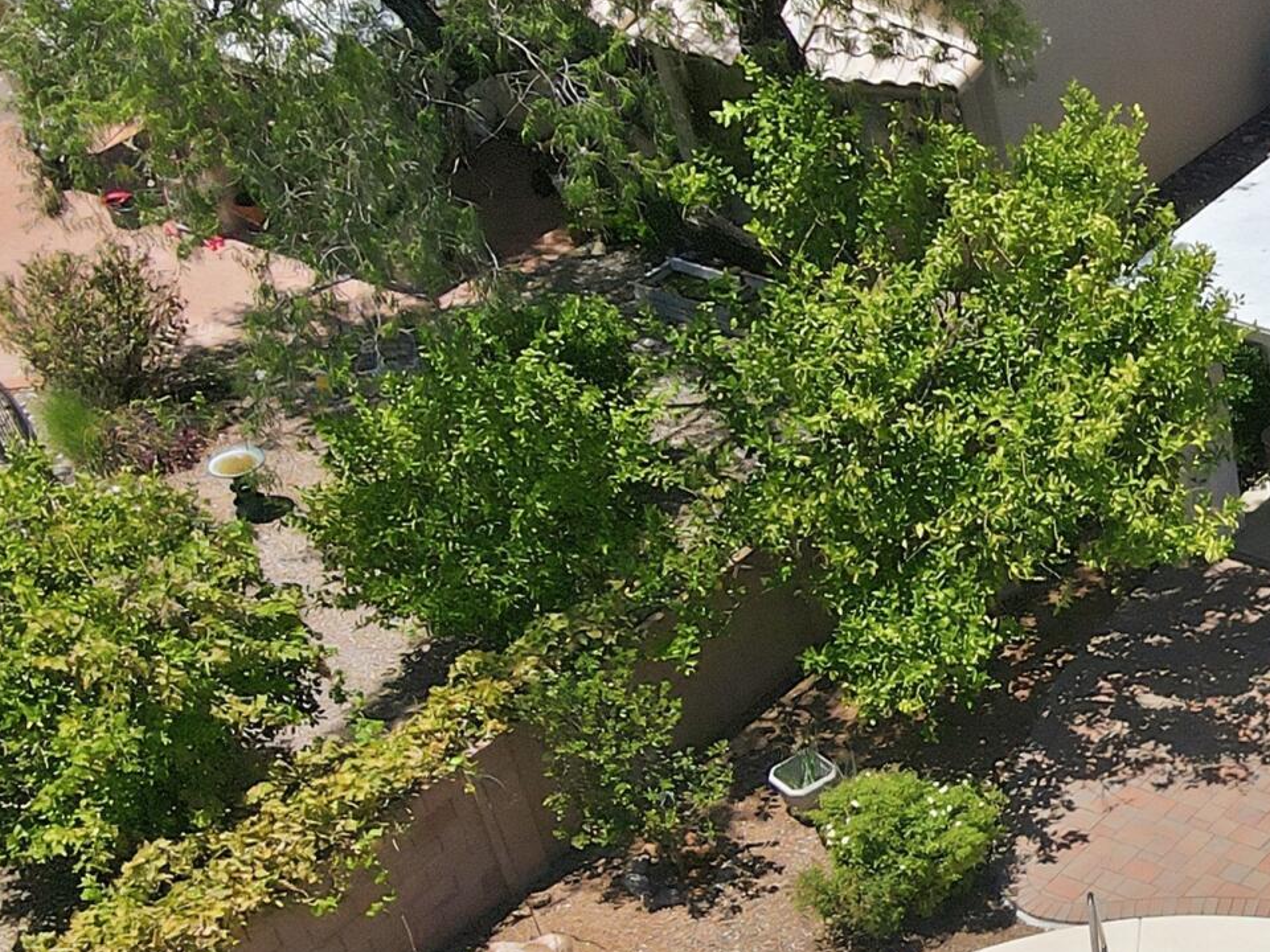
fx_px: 2752
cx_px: 1804
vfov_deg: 19.6
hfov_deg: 22.3
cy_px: 658
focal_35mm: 75
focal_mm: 4.5
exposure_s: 1/1250
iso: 100
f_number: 2.8
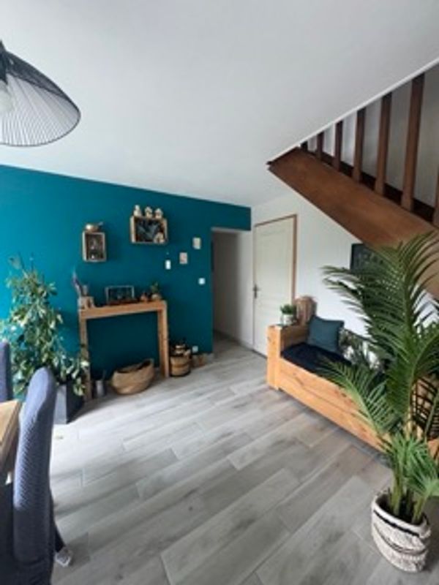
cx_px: 220
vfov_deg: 102.1
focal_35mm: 14
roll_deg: +0.1
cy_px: 292
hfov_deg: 85.7
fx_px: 237
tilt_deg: -6.9
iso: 100
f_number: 2.2
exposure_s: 1/121
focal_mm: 2.22
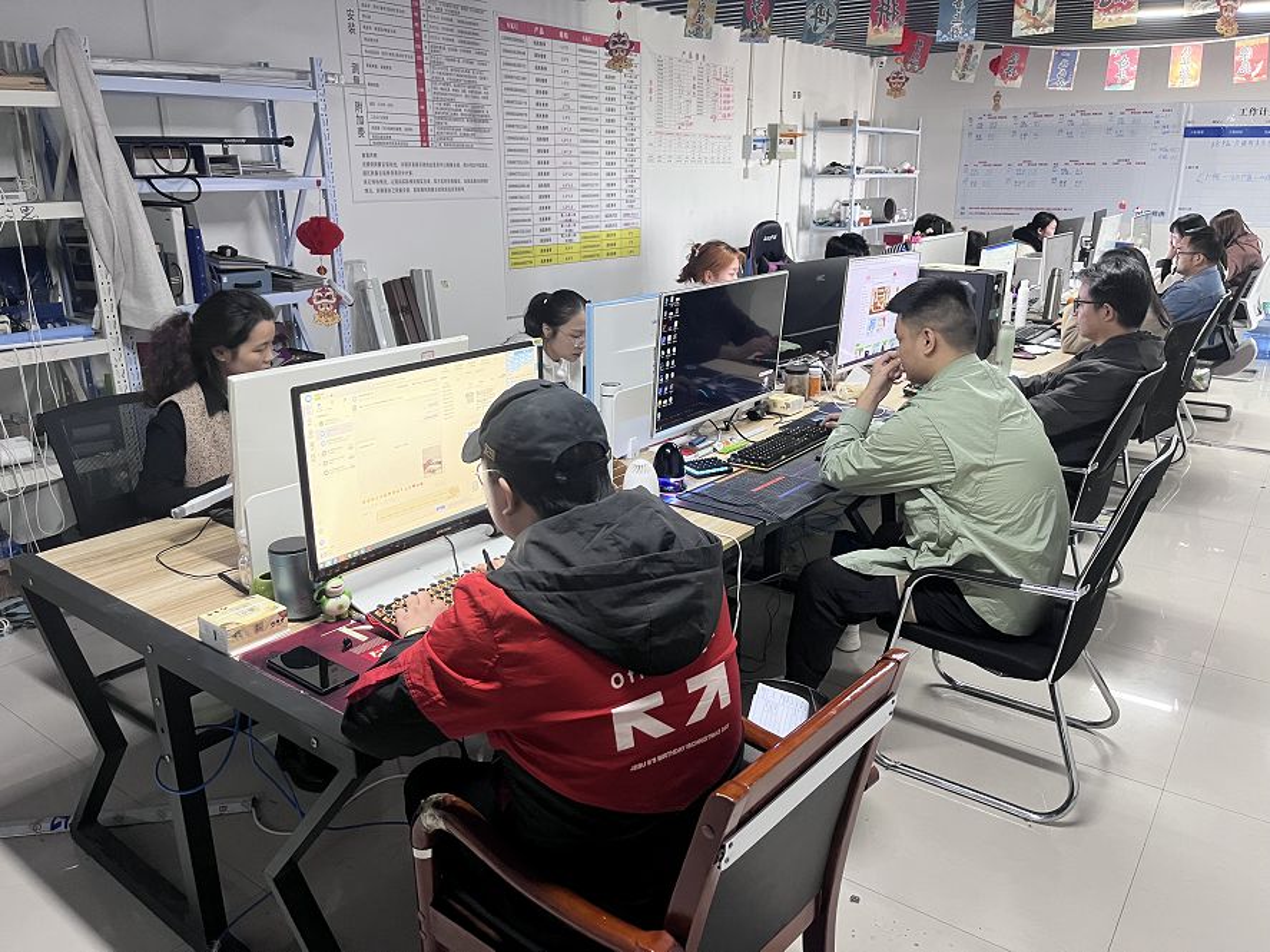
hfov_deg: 67.3
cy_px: 476
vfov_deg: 53.1
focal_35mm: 26
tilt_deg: -18.4
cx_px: 635
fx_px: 954
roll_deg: -0.3
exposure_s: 1/50
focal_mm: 5.1
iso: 320
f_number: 1.6
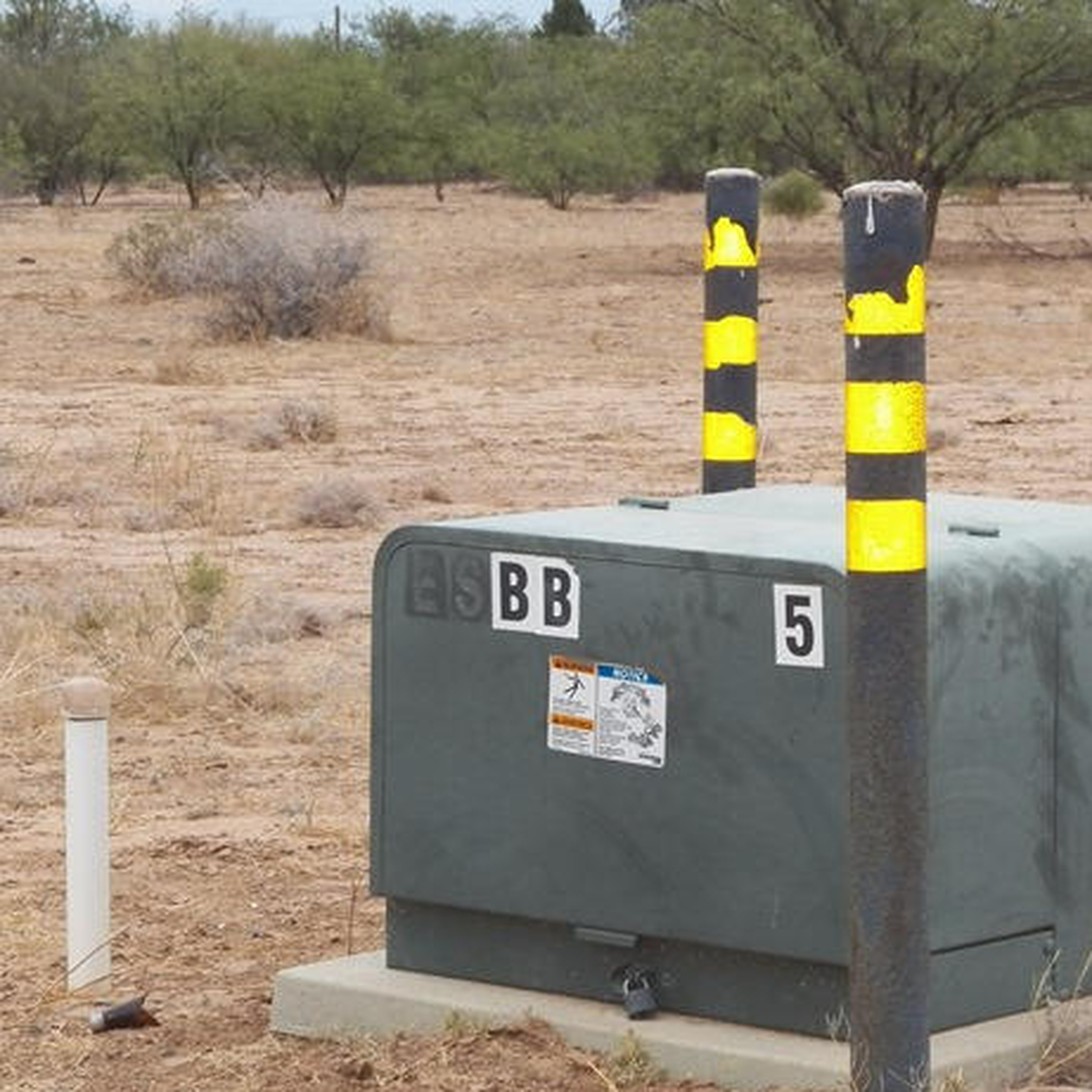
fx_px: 5068
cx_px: 803
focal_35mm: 142
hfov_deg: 12.3
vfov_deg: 12.3
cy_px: 623
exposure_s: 1/1250
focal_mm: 13.2
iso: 125
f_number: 4
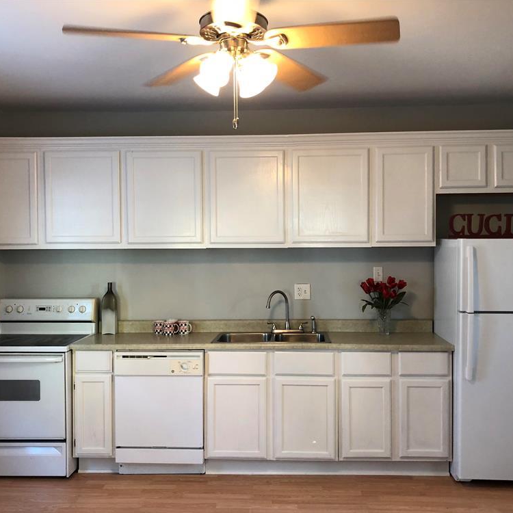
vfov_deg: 47.2
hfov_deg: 47.2
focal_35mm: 35
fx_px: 587
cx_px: 271
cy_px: 261
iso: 40
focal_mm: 3.99
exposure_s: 1/15
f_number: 1.8
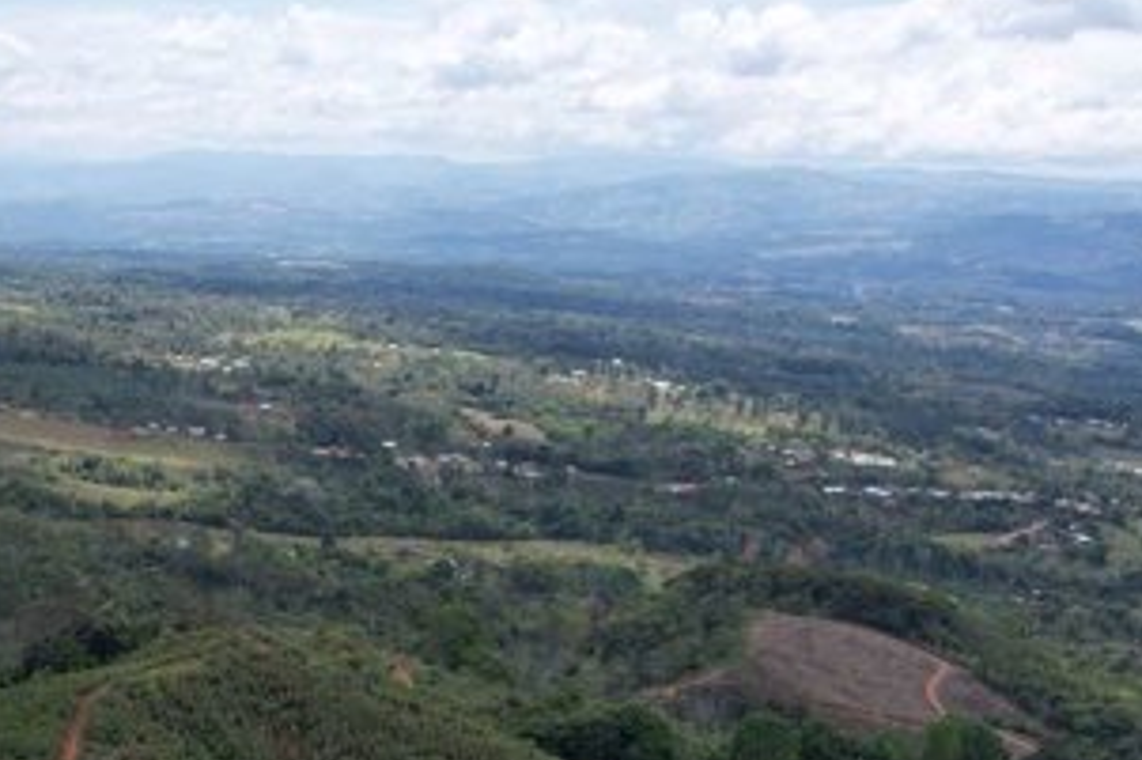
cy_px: 735
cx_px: 250
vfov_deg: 25.3
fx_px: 1617
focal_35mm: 51
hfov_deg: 37.7
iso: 100
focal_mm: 8.38
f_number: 2.8
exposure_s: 1/1600
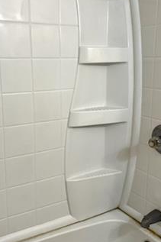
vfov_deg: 47.4
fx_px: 275
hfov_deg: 32.4
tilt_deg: -14.1
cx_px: 58
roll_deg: +0.4
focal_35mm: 41
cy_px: 115
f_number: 1.6
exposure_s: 1/120
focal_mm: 5.1
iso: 100
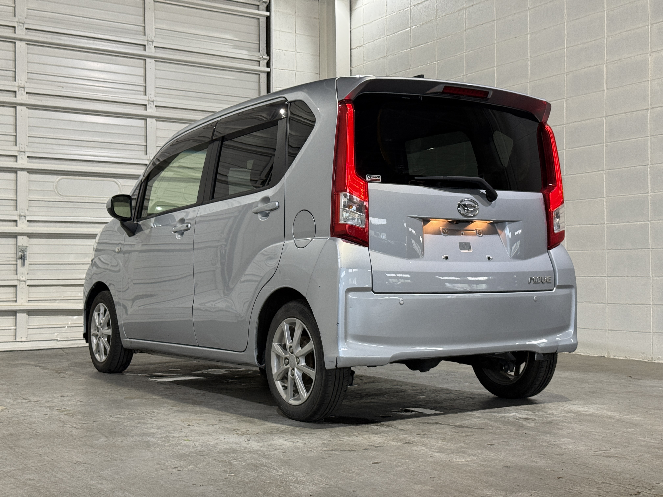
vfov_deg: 30.3
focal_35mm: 48
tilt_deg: +1.8
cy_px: 248
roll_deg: +0.4
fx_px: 919
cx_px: 332
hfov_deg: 39.7
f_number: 1.78
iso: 100
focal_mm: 6.76
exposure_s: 1/60
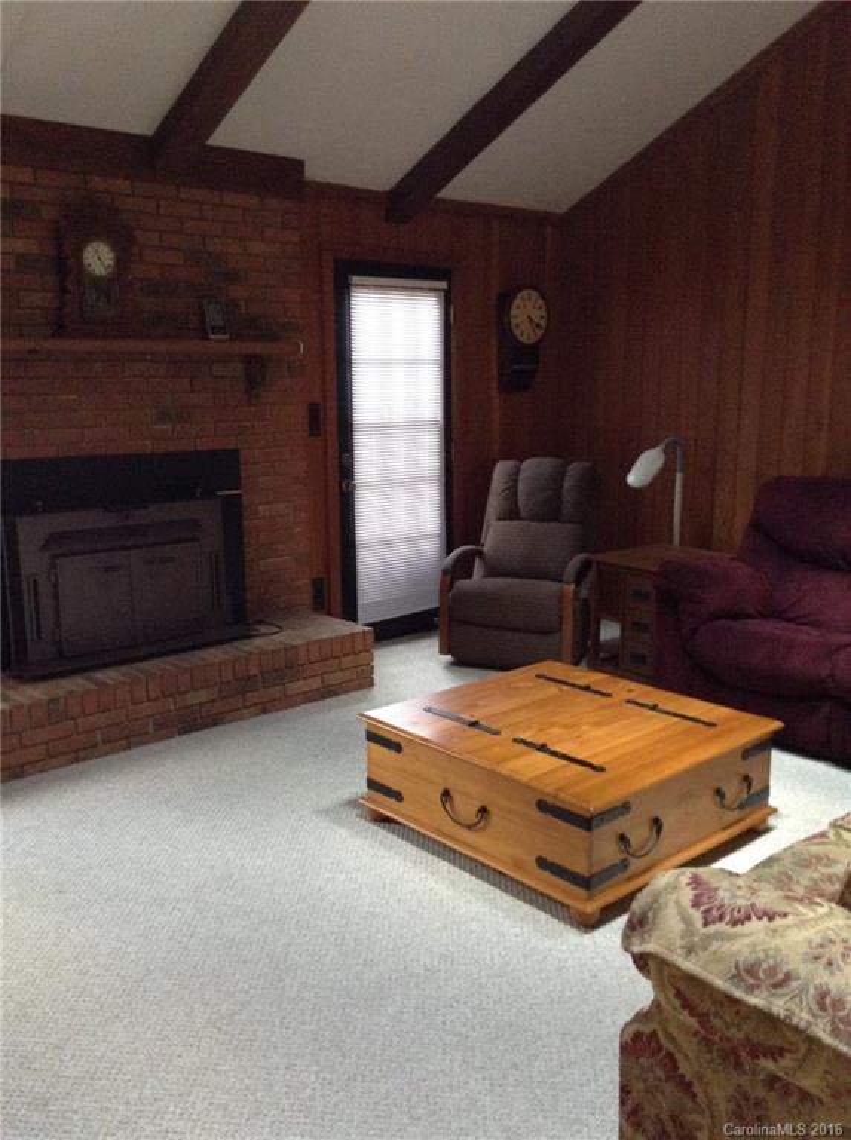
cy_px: 570
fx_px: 1085
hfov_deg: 42.8
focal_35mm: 33
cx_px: 426
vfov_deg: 55.4
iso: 250
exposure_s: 1/20
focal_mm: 3.3
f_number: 2.4
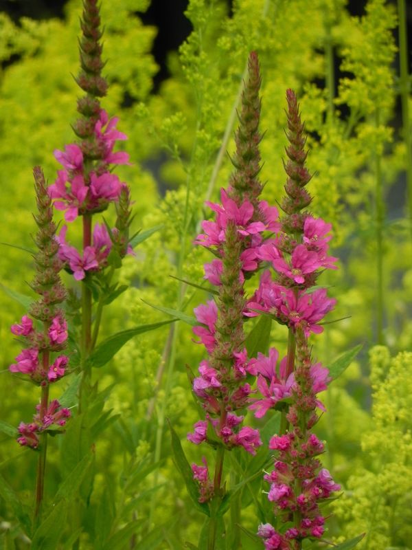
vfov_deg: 2.9
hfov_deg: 2.2
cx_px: 206
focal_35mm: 678
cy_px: 275
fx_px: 10759
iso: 160
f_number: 5.6
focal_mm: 120
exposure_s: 1/250
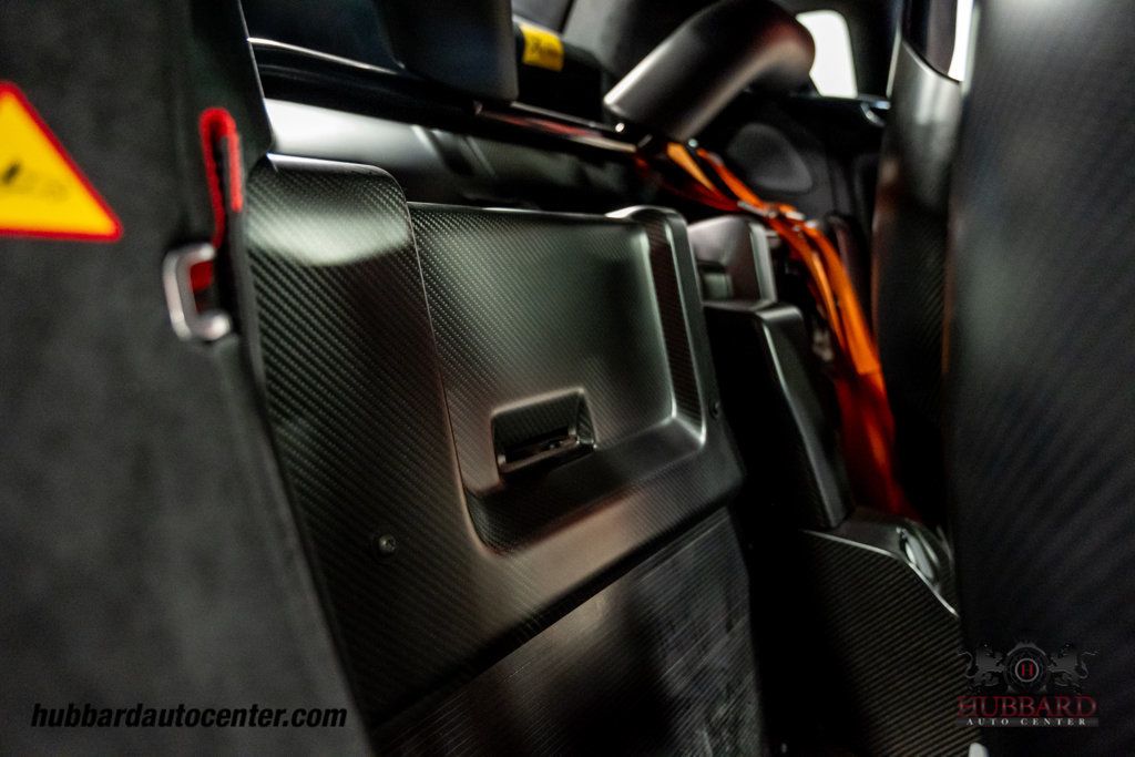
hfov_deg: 68.4
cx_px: 568
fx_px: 836
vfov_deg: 48.7
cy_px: 378
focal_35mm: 26
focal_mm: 26.5
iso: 10000
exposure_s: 1/60
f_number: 4
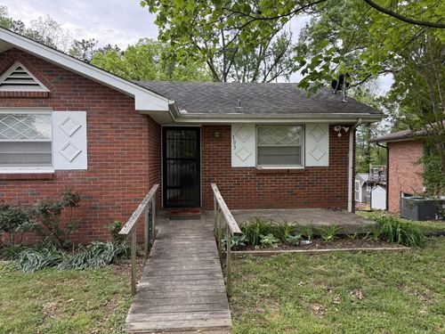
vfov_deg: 56.8
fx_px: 309
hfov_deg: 71.6
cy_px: 167
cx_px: 222
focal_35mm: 24
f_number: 1.78
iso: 100
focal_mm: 6.76
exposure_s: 1/389
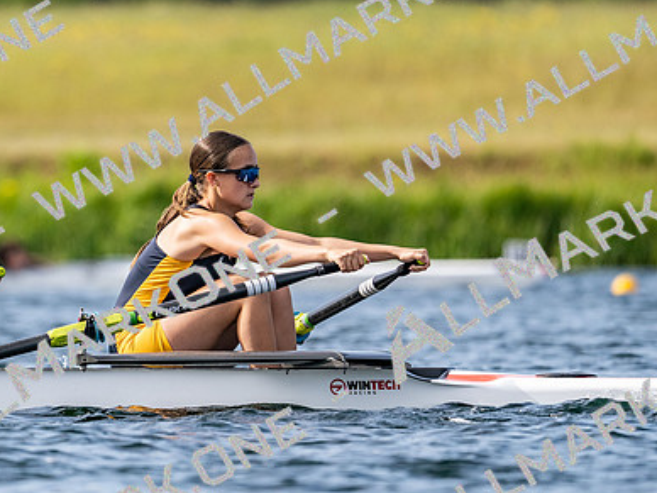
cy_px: 225
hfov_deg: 2.3
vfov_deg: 1.7
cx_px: 240
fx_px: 16341
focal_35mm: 861
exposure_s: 1/2500
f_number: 4.5
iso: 280
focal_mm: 400
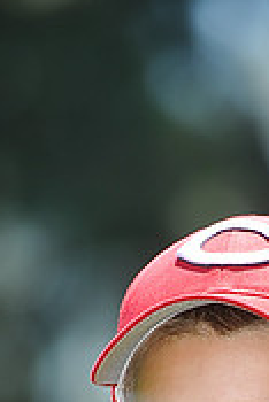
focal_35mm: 661
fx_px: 7394
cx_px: 287
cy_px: 620
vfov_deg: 3.1
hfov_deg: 2.1
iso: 200
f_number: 4.5
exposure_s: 1/500
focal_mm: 200
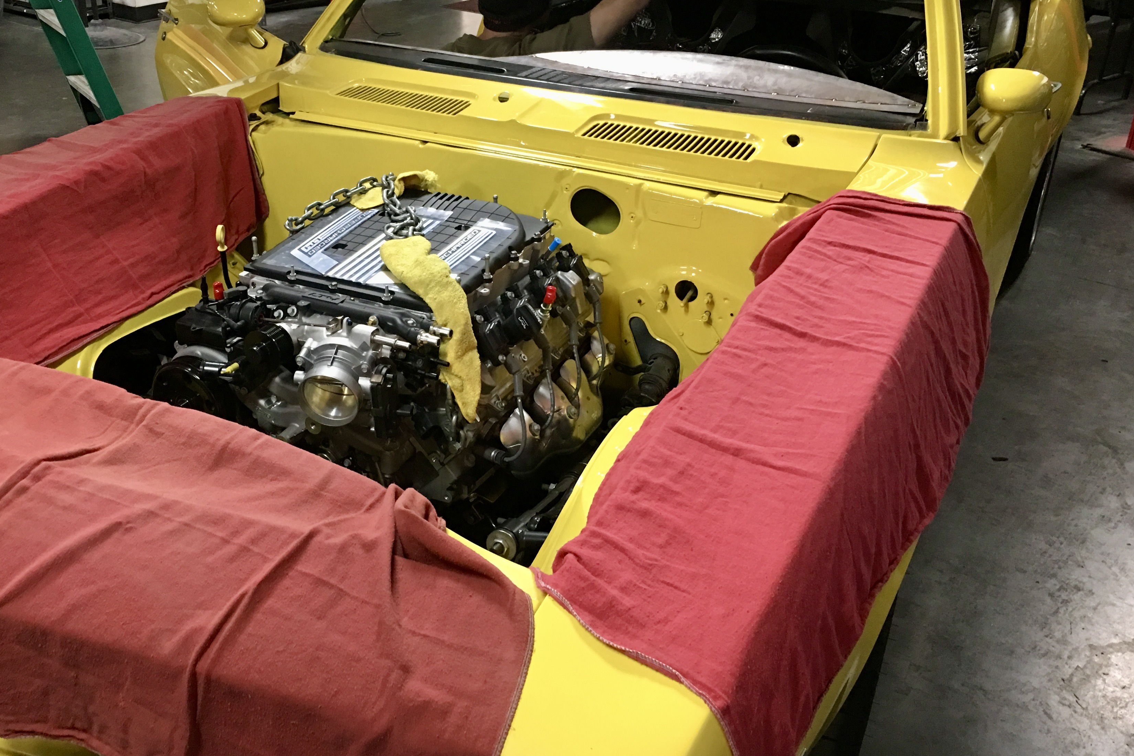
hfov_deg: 51.6
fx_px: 1165
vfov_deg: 35.9
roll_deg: -0.8
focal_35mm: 37
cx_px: 463
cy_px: 361
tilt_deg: -25.5
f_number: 2.2
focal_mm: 4.15
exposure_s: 1/15
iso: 80
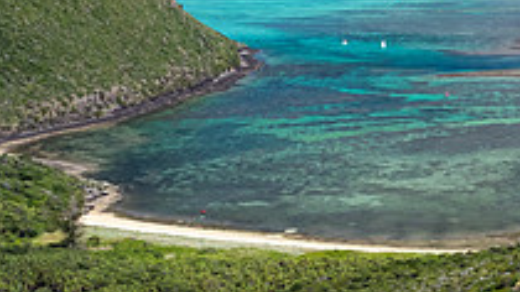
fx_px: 1254
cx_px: 507
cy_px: 44
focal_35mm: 91
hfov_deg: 22.6
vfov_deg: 13.2
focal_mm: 15
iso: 200
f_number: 11
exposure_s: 1/100
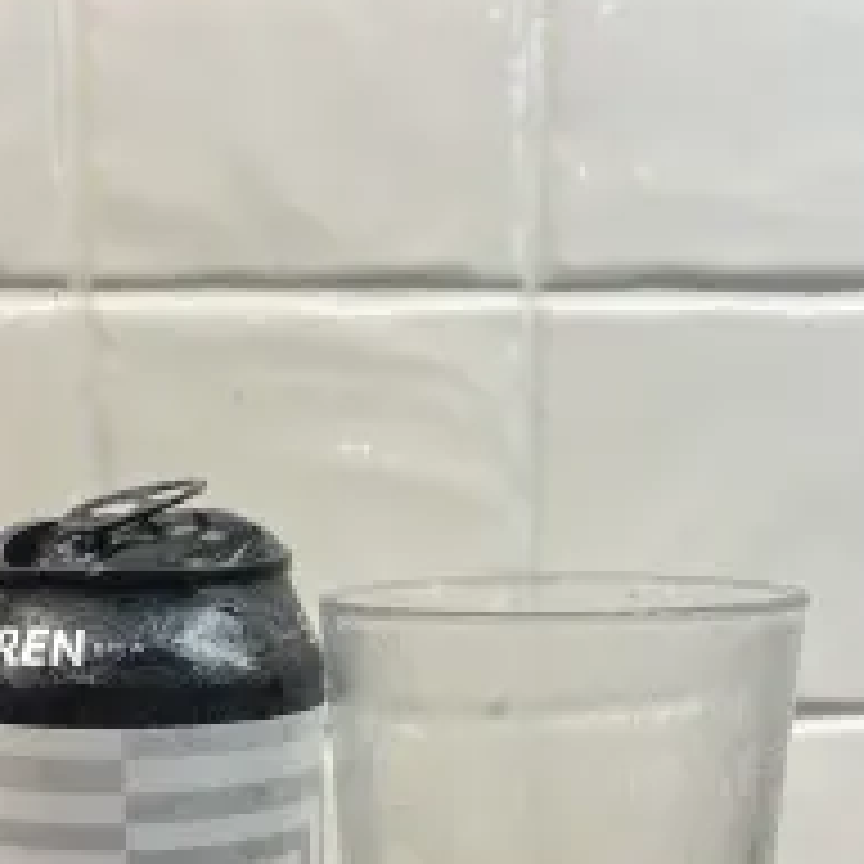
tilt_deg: -16.0
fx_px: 1355
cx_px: 310
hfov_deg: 35.1
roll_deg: +1.3
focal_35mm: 48
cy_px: 814
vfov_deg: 33.1
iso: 50
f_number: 1.6
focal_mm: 5.1
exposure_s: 1/100
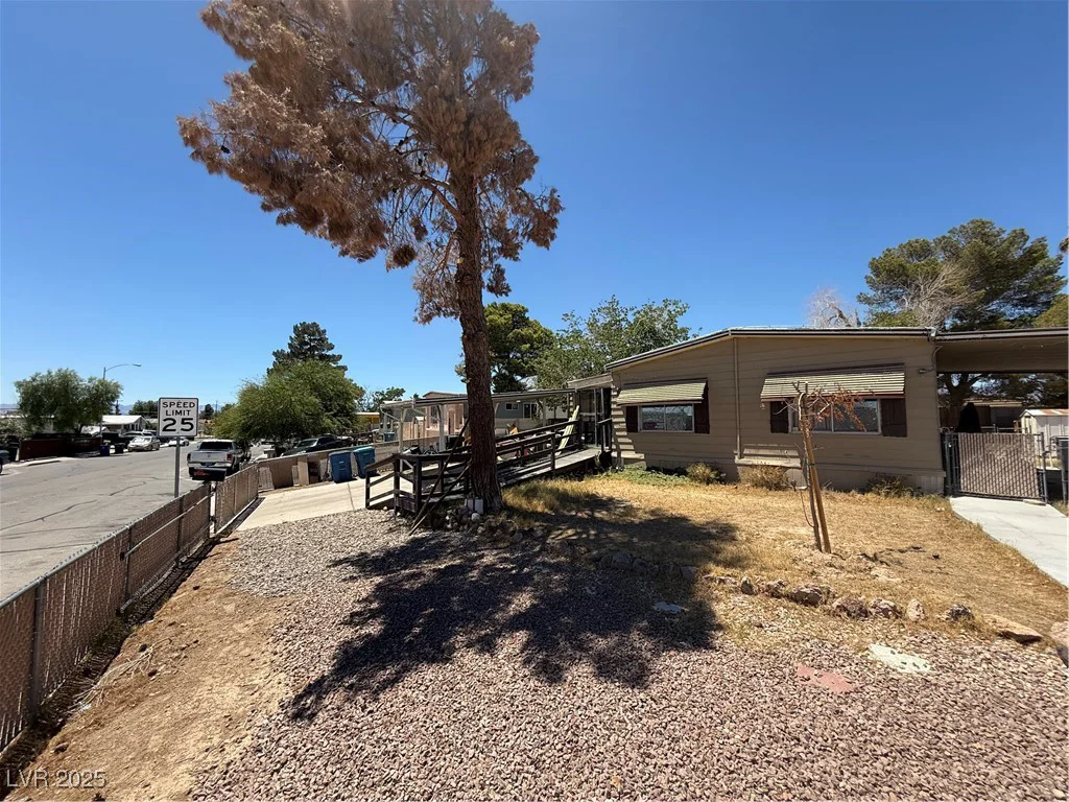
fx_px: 432
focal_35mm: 14
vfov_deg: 85.7
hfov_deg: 102.1
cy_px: 401
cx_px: 534
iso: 50
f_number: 2.2
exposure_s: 1/1795
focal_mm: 2.22
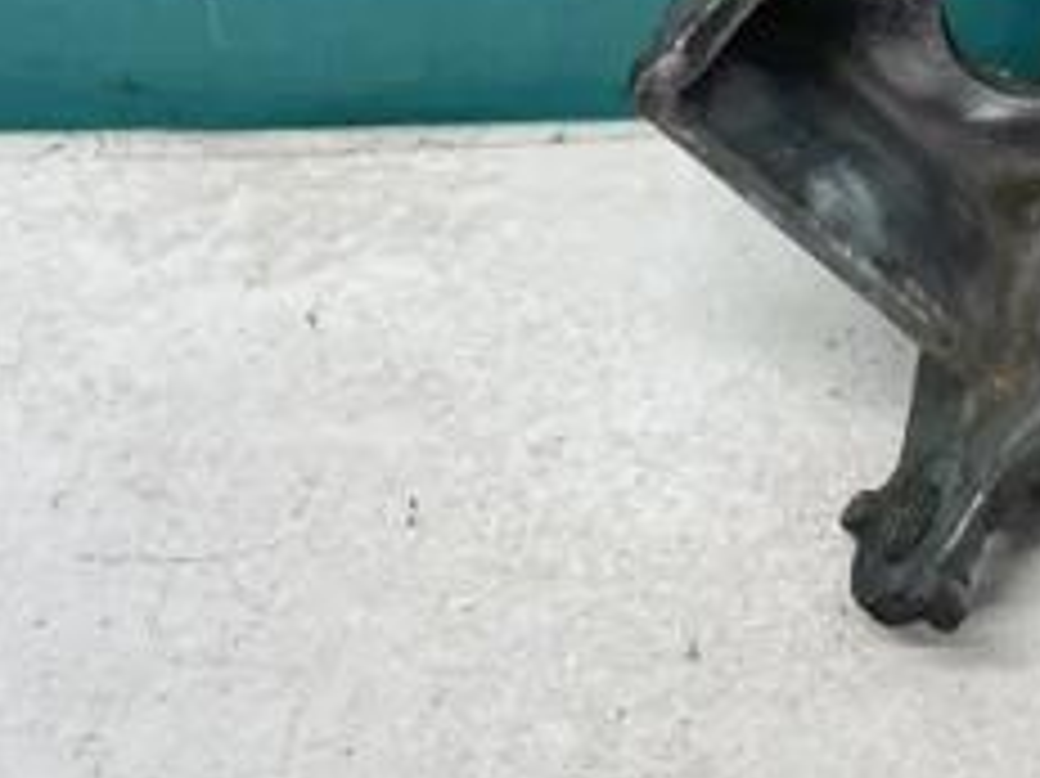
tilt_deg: -36.8
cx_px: 1283
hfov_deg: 24.3
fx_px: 2162
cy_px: 4
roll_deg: +0.2
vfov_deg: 19.8
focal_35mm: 72
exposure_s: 1/100
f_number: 1.6
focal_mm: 4.2
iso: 100
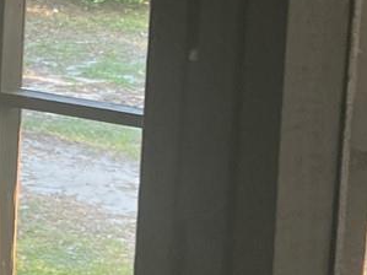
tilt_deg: -9.4
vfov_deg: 10.6
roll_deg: +2.0
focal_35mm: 139
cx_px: -435
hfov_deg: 12.1
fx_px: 1473
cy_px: 53
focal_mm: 5.1
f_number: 1.6
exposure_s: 1/60
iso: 64
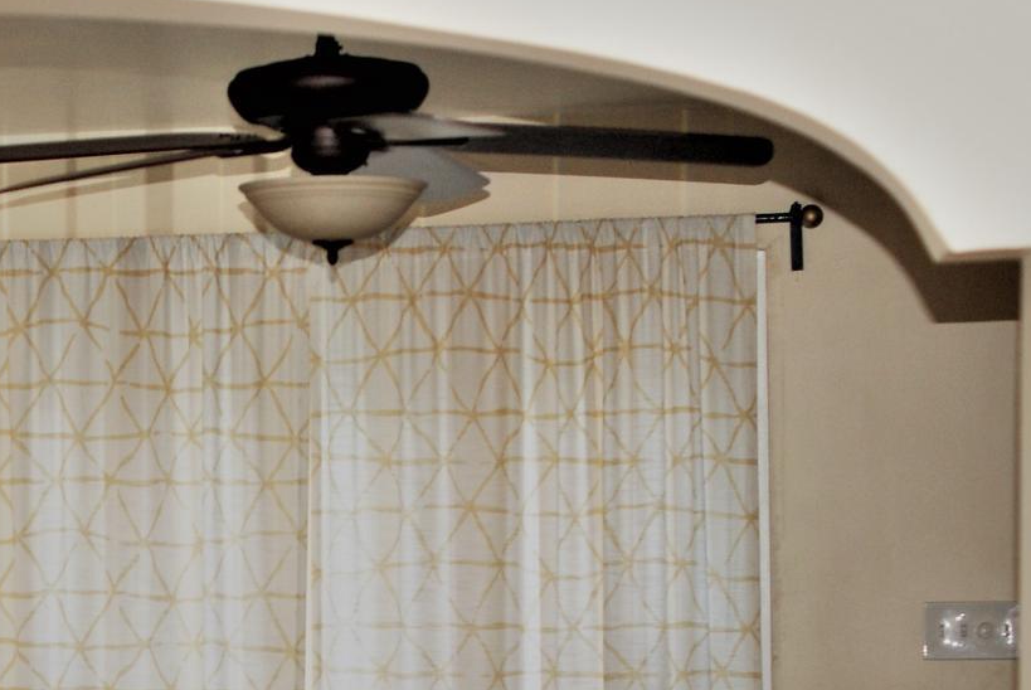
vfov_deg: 10.3
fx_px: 3763
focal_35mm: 131
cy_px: 808
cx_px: -31
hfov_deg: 15.3
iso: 400
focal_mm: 35
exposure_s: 1/80
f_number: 4
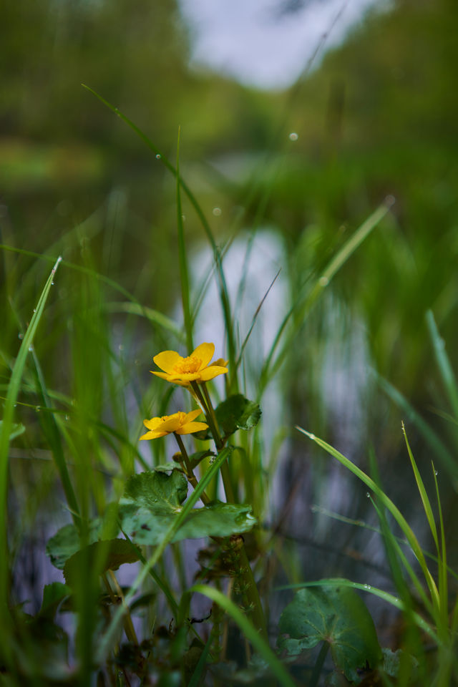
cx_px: 229
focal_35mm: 35
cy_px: 344
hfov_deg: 37.9
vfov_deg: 54.4
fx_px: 668
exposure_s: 1/640
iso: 100
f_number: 2
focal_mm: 35
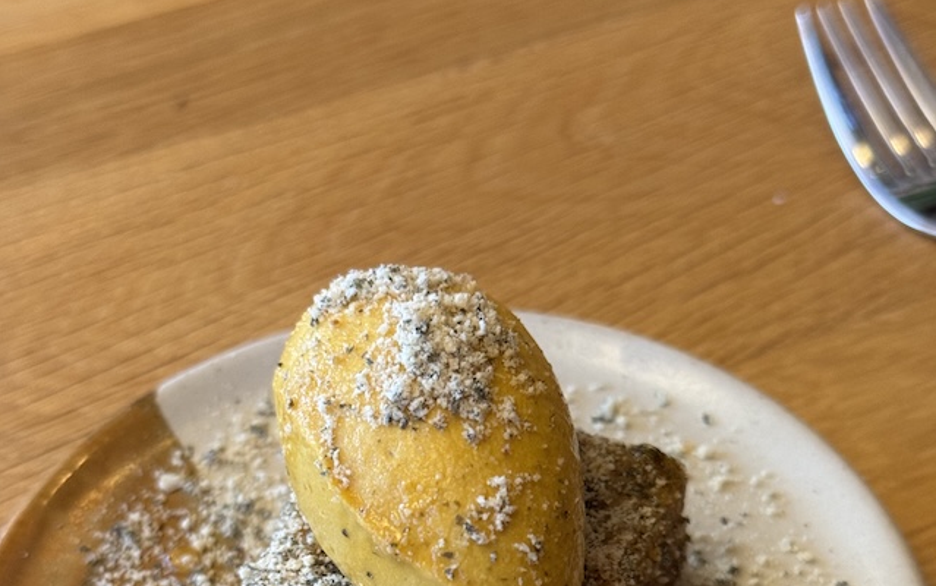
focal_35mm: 69
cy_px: 502
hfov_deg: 29.8
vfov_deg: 18.6
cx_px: 475
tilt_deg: -47.1
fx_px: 1761
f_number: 1.78
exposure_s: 1/50
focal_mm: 6.76
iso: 200
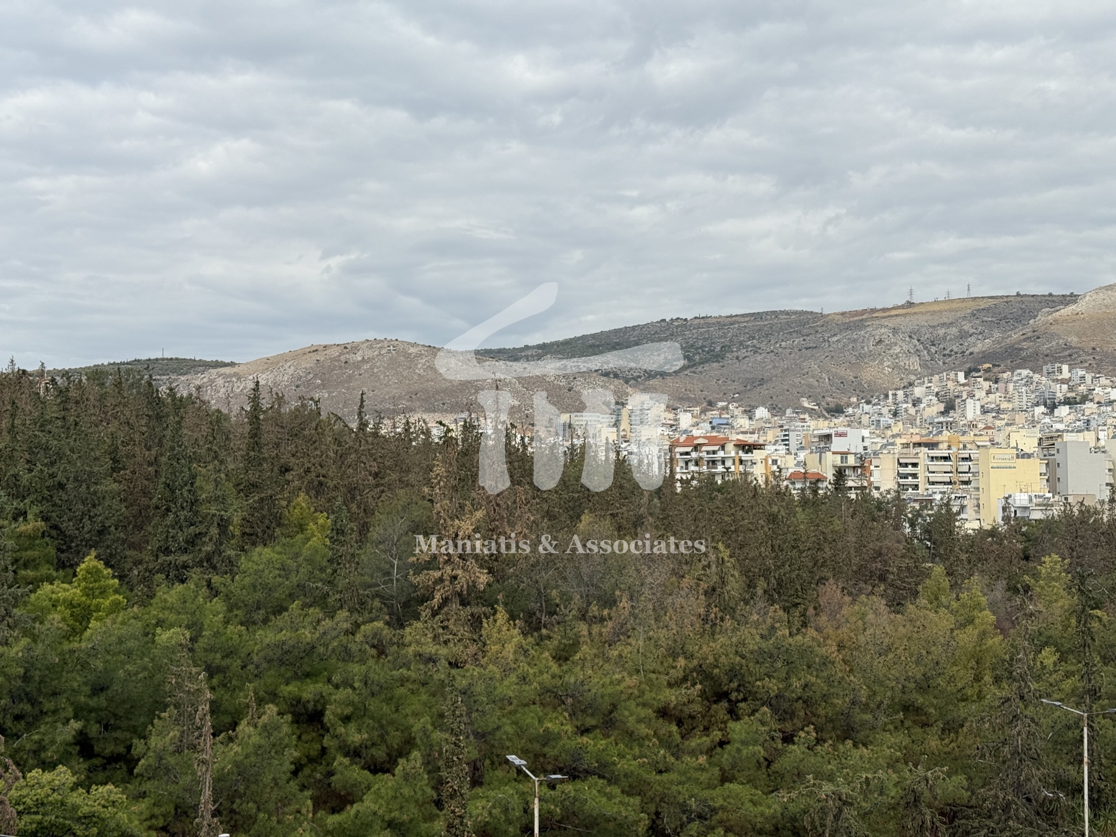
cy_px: 418
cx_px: 558
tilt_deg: +4.0
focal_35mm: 48
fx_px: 1547
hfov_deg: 39.7
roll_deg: +0.3
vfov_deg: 30.3
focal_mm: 6.76
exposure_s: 1/4329
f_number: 1.78
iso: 64
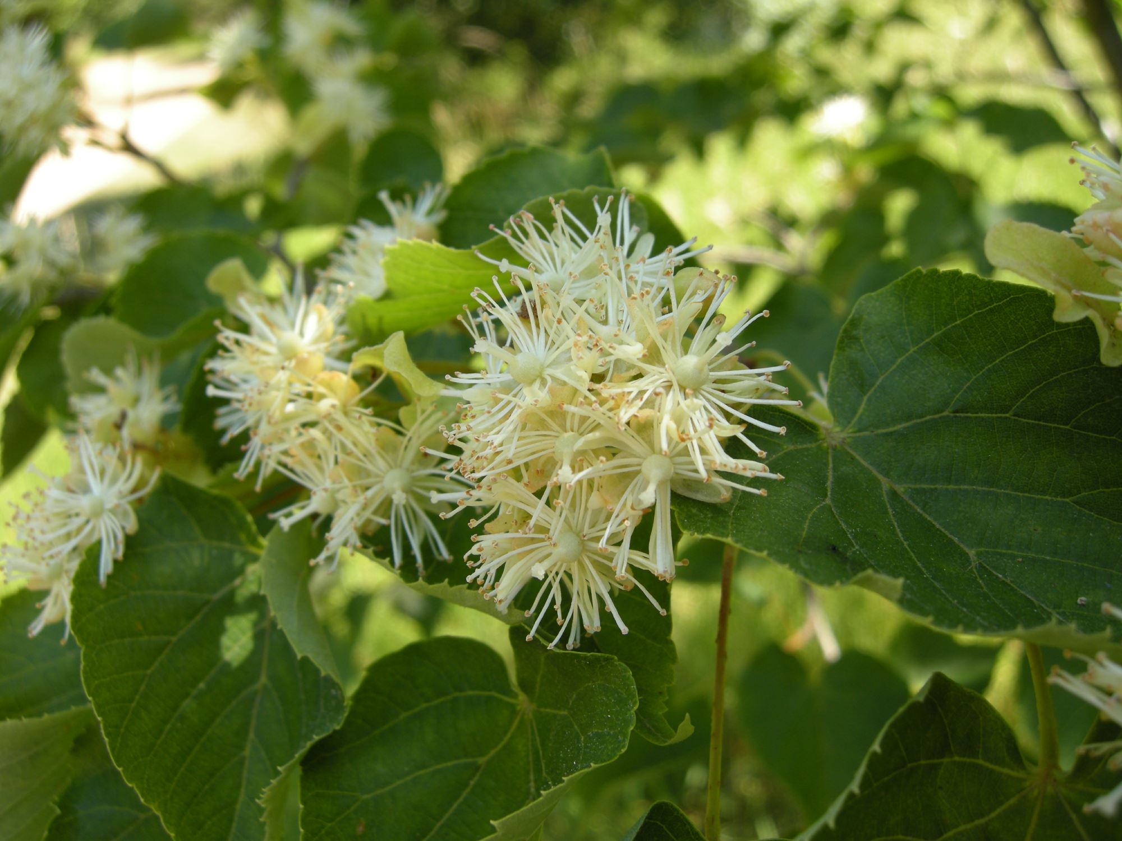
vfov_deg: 40.7
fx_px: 1134
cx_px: 561
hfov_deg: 52.6
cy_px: 420
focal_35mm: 35
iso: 64
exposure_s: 1/119
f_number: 3.8
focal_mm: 7.5
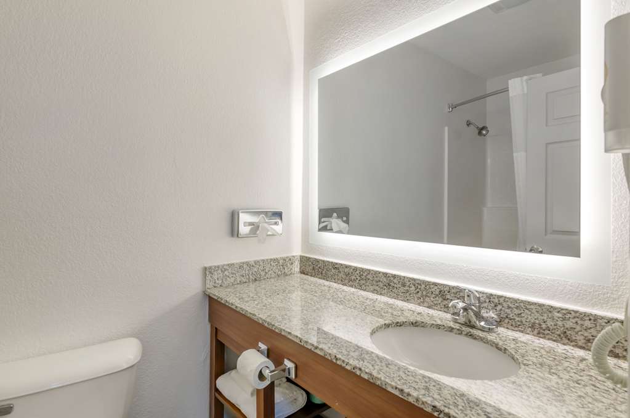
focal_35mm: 18
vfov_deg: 67.2
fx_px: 314
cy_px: 209
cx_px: 315
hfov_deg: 90.1
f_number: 8
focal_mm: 12
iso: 200
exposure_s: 1/13
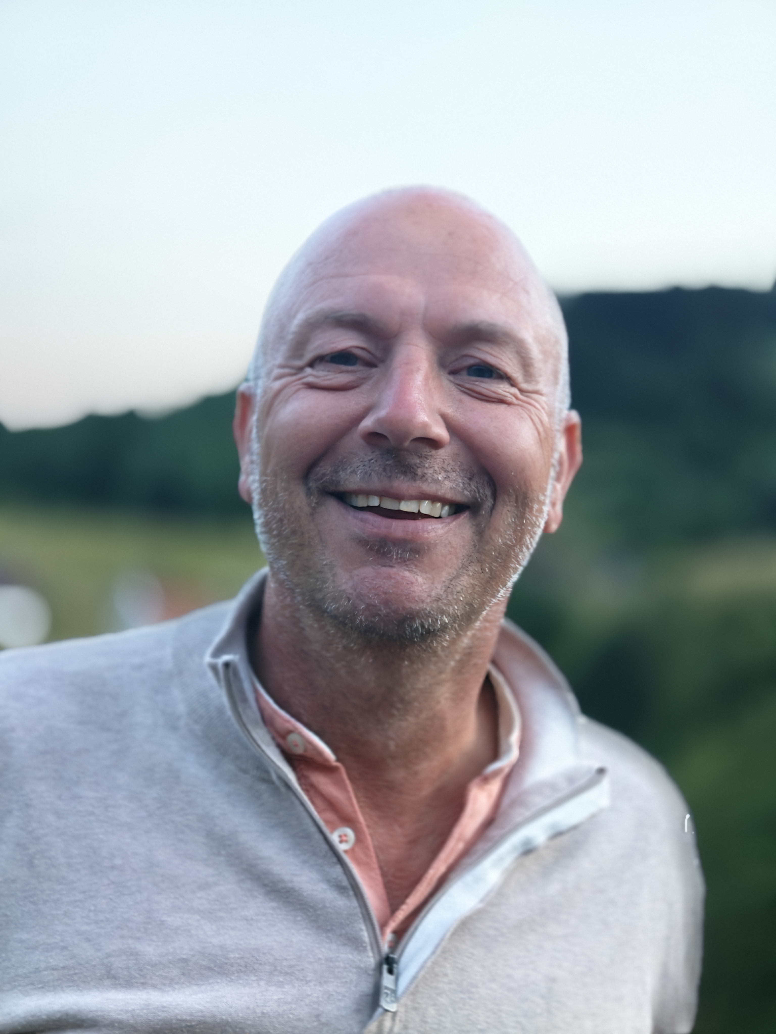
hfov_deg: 21.0
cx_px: 388
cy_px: 517
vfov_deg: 27.8
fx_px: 2092
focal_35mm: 70
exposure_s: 1/33
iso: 640
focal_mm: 13.3
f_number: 1.4
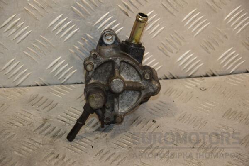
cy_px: 83
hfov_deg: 15.2
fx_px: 934
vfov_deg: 10.2
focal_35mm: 135
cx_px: 124
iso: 800
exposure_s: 1/200
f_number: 5.6
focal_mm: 90
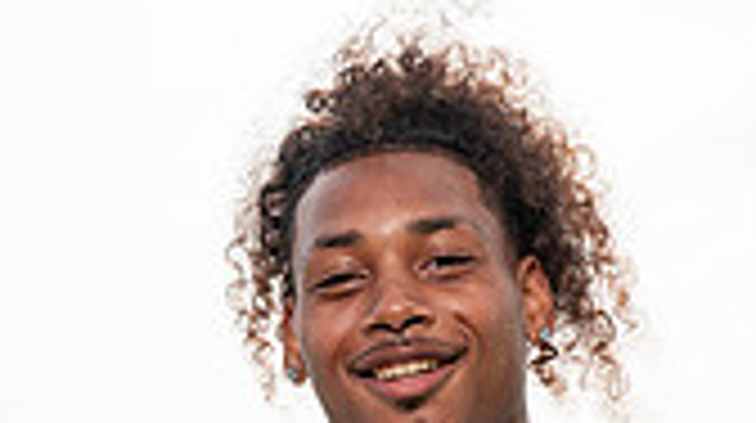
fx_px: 3263
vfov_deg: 7.1
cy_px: 954
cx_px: 450
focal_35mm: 163
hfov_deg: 13.2
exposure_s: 1/500
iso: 100
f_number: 5.6
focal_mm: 58
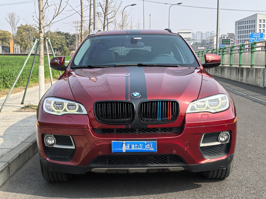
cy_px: 100
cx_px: 133
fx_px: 400
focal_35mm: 52
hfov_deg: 36.8
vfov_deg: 28.0
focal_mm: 7
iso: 50
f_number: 2
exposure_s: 1/1938
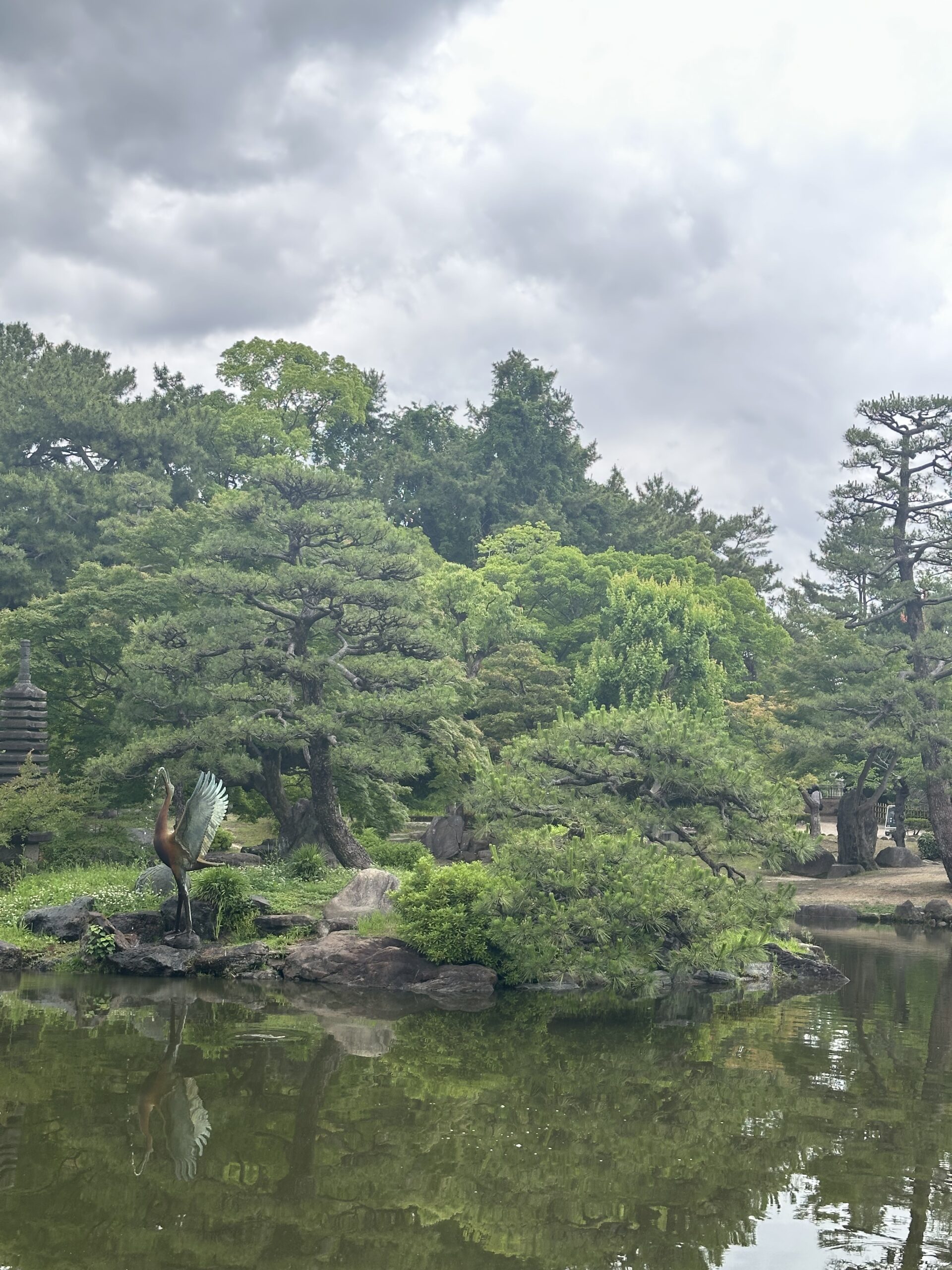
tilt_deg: +6.4
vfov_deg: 39.7
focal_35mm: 48
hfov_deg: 30.3
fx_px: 1760
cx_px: 476
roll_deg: -2.7
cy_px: 635
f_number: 1.78
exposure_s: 1/320
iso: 64
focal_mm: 6.86
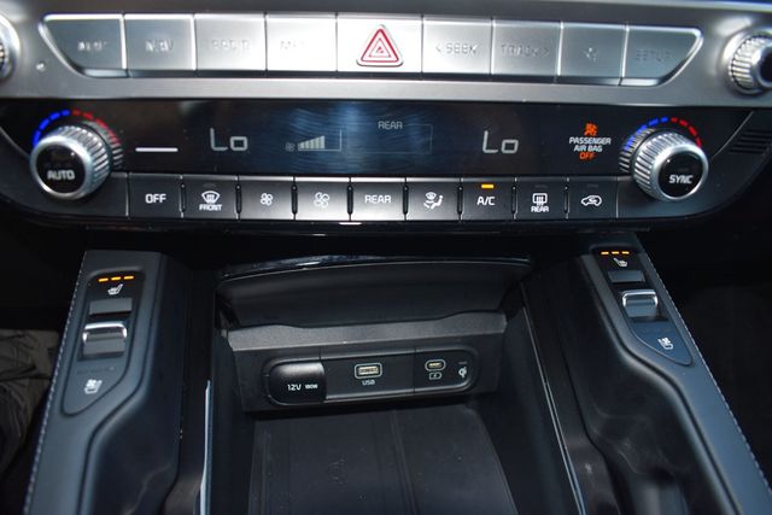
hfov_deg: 67.4
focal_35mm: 27
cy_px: 258
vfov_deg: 48.0
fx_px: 579
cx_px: 386
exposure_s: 1/80
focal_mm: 18
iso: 250
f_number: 3.5
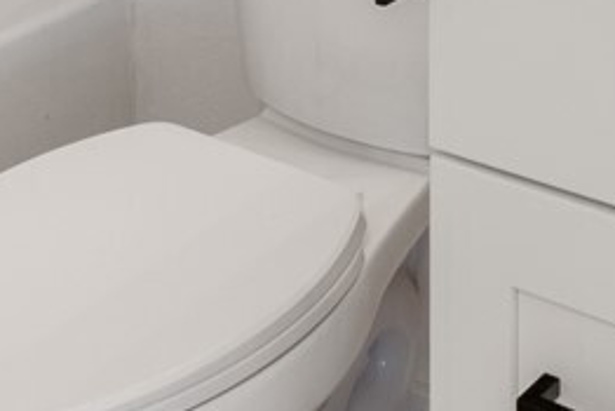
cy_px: -696
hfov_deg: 20.6
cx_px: 539
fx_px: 1658
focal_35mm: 97
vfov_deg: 11.0
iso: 320
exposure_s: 1.3
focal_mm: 10
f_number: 9
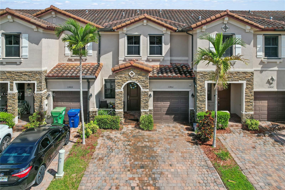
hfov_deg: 78.6
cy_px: 95
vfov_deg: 57.2
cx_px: 142
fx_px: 174
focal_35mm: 22
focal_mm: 8.38
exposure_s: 1/2000
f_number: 2.8
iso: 100
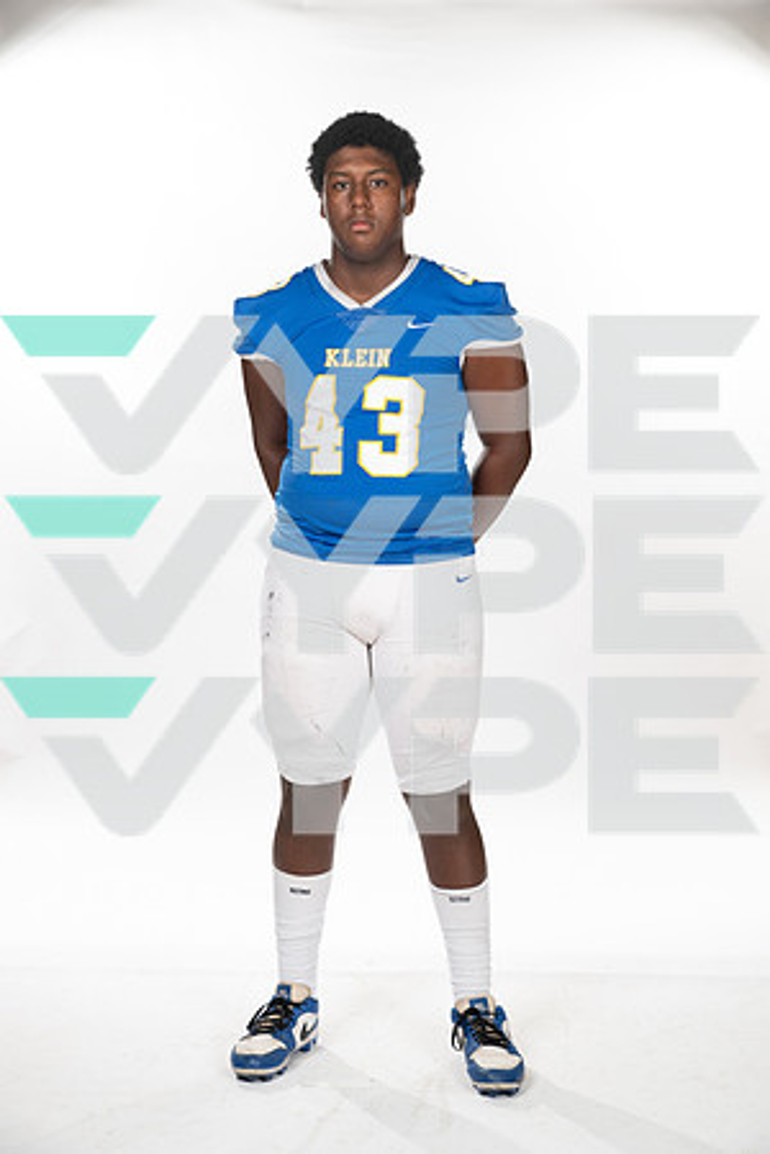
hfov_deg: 24.6
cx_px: 385
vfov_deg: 36.2
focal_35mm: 55
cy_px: 577
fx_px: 1764
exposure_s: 1/320
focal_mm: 55
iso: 800
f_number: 7.1
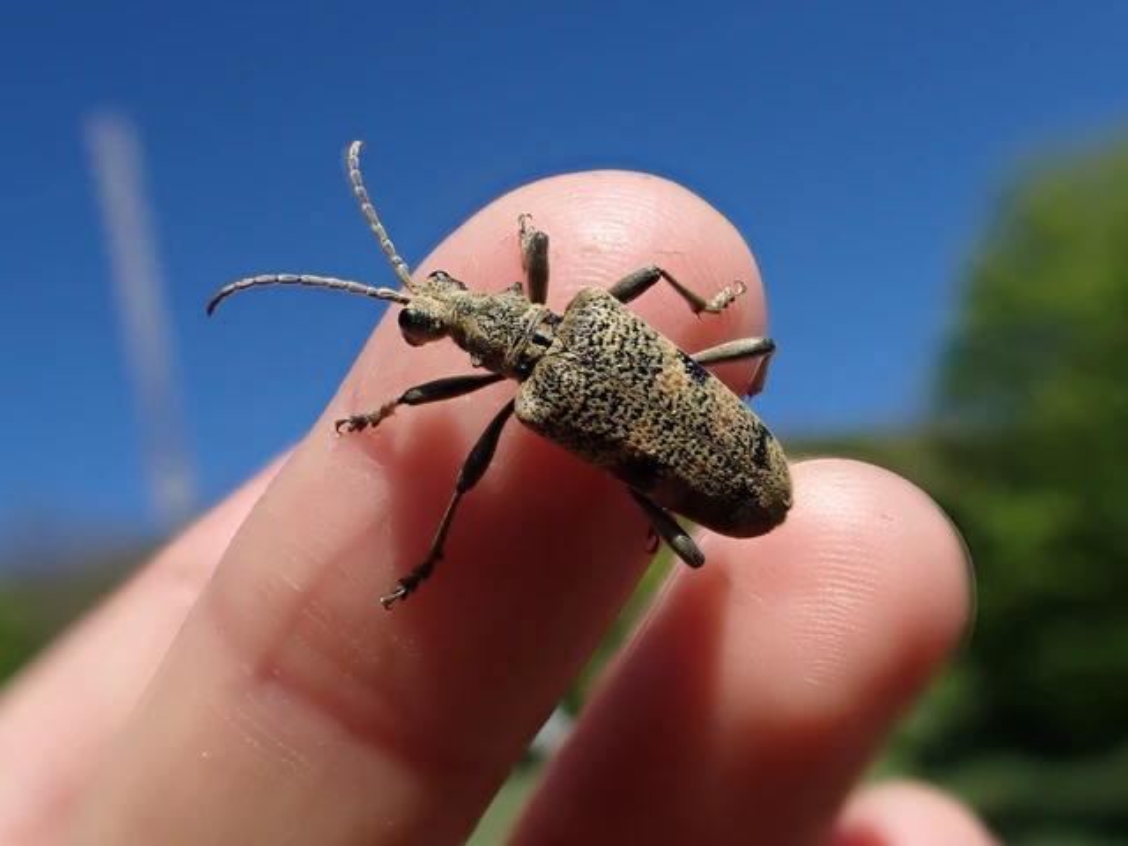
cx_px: 564
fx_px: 978
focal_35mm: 30
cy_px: 423
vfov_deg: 46.8
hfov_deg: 60.0
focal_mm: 5.4
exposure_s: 1/250
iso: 100
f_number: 9
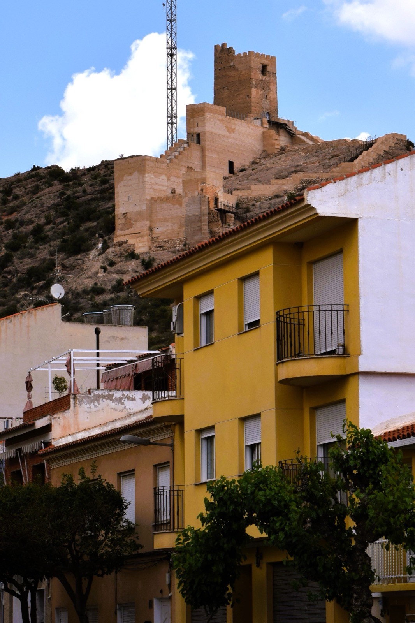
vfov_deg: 24.6
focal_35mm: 82
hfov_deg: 16.5
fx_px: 1427
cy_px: 312
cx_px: 208
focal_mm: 55
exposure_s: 1/500
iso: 200
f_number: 11
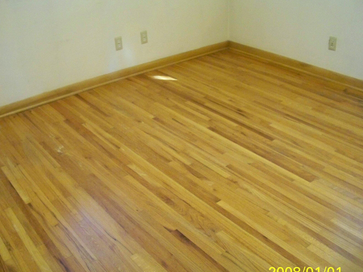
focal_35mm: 38
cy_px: 156
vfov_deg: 37.6
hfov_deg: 48.9
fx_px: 399
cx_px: 166
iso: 640
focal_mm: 5.85
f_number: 2.8
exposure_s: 1/30
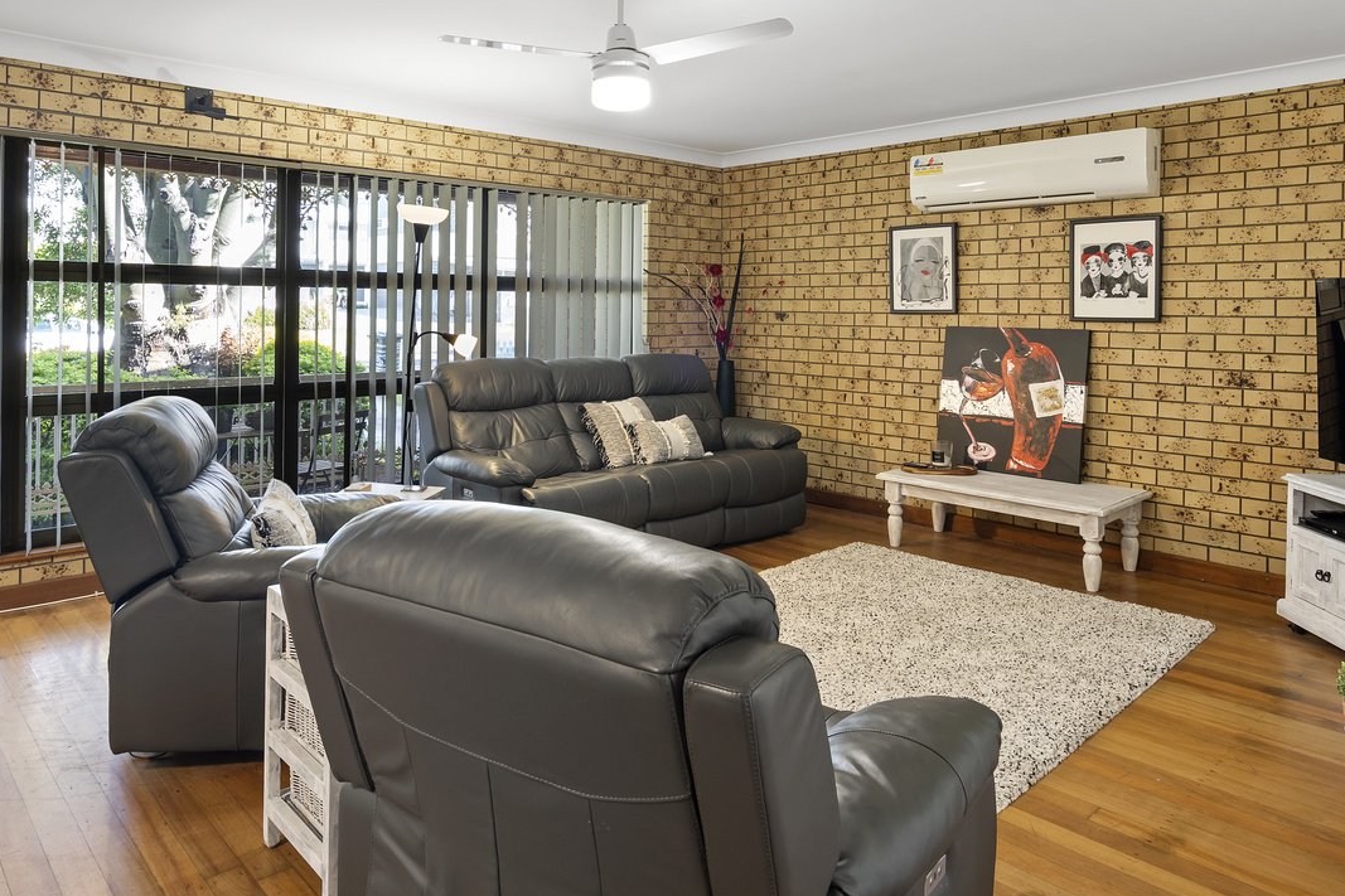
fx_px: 896
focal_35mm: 24
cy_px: 306
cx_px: 619
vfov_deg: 52.2
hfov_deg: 73.6
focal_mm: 16
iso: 640
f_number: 9
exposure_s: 1/1.25
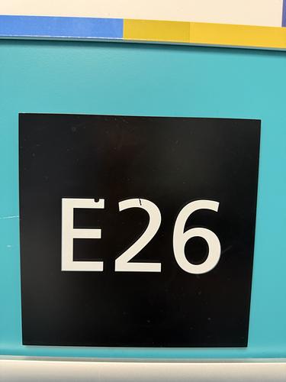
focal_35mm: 24
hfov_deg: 56.8
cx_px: 143
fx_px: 264
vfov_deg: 71.6
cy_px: 191
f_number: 1.78
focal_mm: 6.76
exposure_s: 1/50
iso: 250
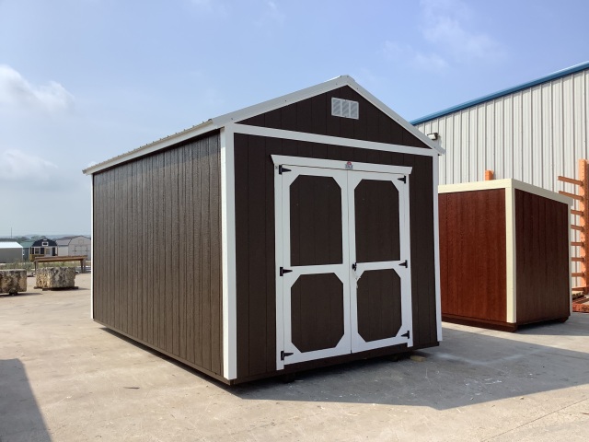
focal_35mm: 31
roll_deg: -0.2
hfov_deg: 58.4
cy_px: 221
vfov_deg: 45.4
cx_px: 294
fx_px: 527
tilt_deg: +2.4
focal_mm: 3.3
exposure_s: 1/1698
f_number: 2.4
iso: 25
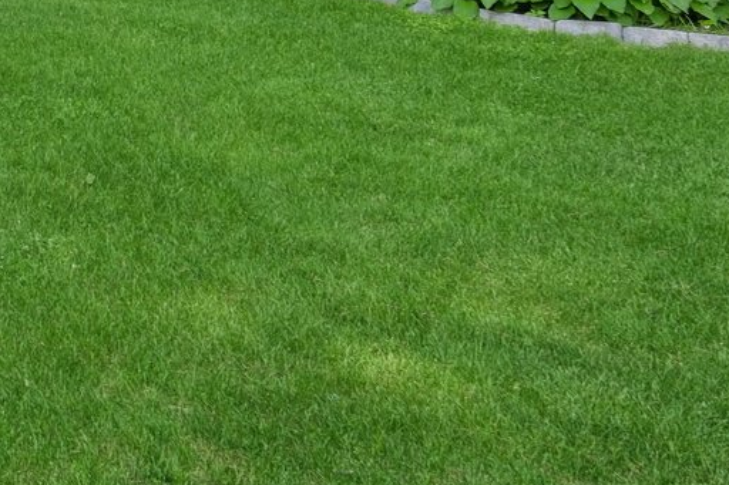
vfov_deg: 21.7
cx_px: -436
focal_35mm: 56
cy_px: -153
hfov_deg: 24.8
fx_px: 1134
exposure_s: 1/120
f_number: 5.6
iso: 160
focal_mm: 9.6
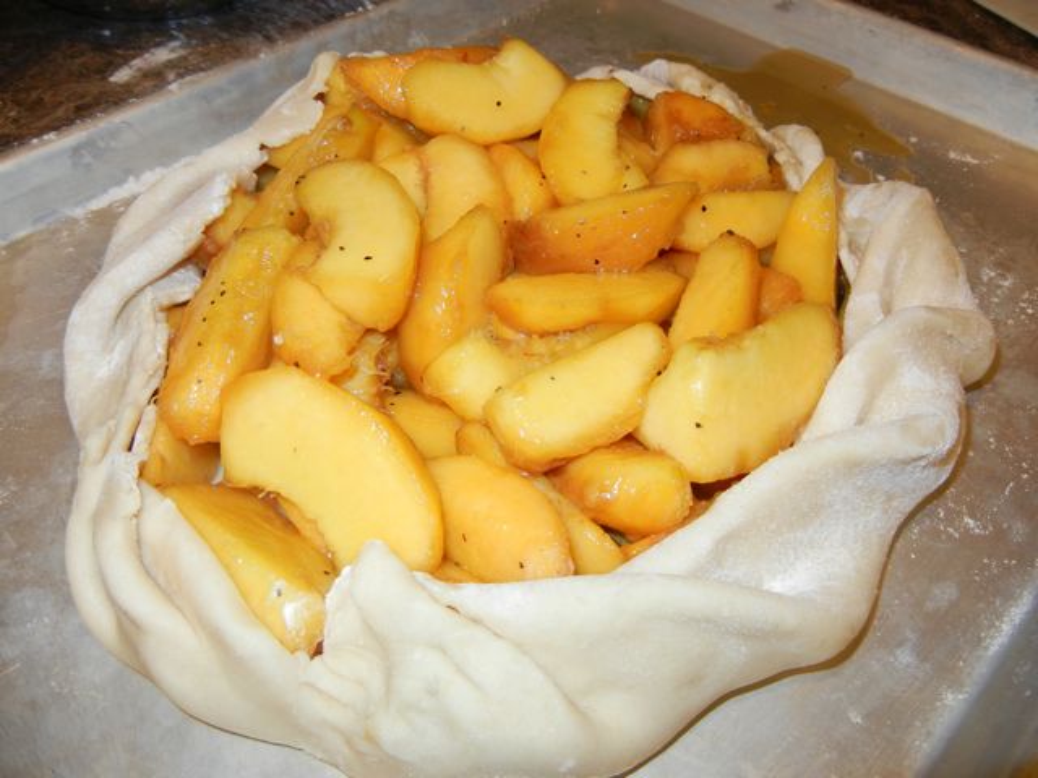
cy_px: 389
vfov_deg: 46.8
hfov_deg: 60.0
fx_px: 900
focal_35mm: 30
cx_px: 519
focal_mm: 5.4
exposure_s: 1/30
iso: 200
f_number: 3.5
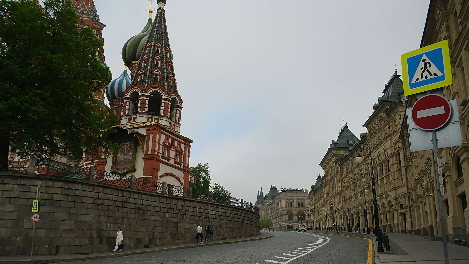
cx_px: 230
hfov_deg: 66.1
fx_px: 361
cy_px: 154
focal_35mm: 29
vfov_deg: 40.0
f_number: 8
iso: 640
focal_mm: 18
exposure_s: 1/900
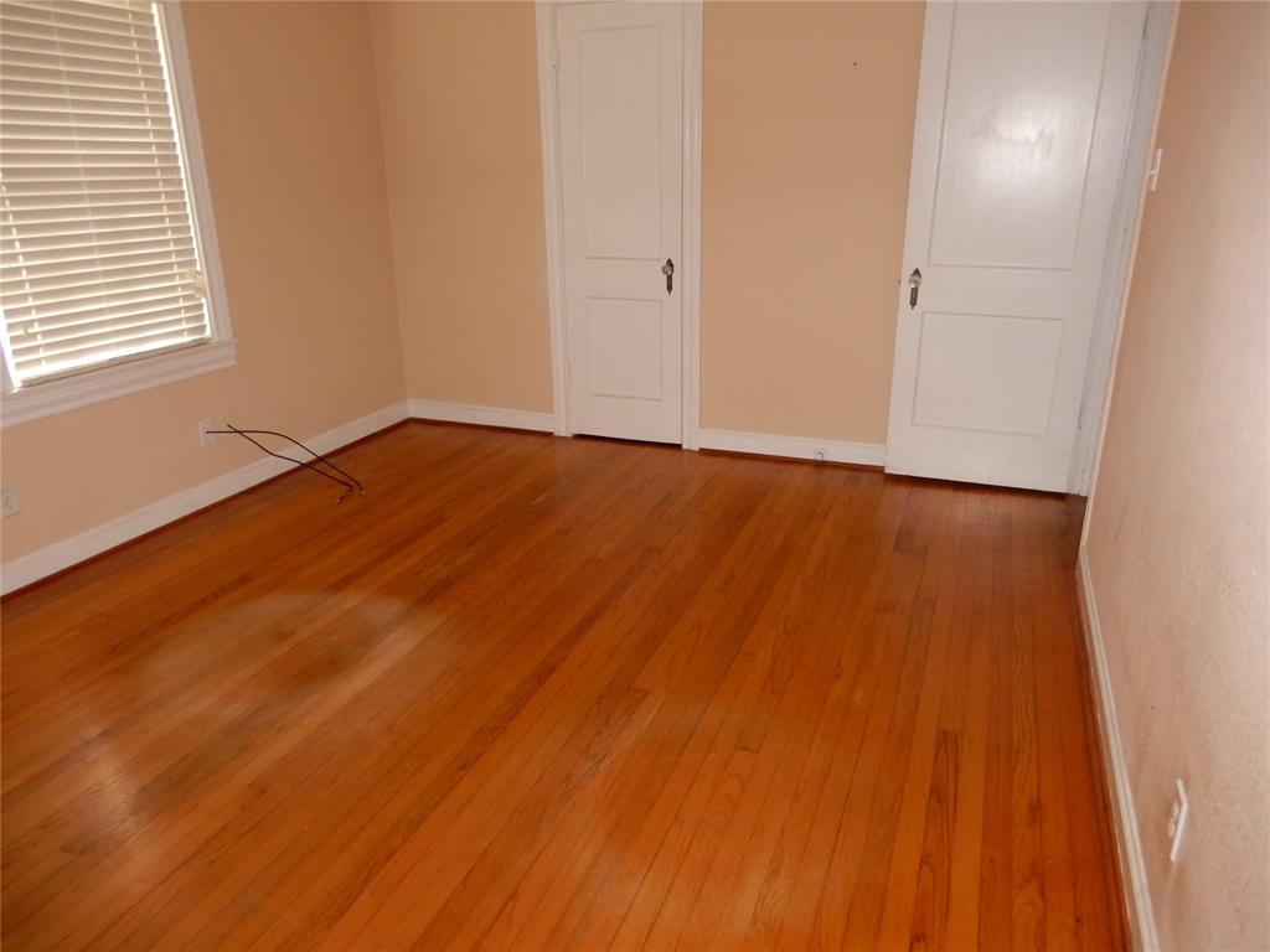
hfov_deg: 71.6
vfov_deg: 56.8
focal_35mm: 24
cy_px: 476
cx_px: 635
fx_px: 881
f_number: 3.4
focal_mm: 4.3
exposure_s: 1/30
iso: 220
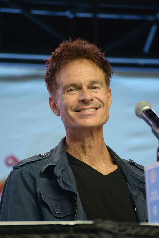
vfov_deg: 6.9
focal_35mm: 300
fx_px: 1985
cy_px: 119
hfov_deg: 4.6
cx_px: 80
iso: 1000
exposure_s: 1/80
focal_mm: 300
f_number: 5.6
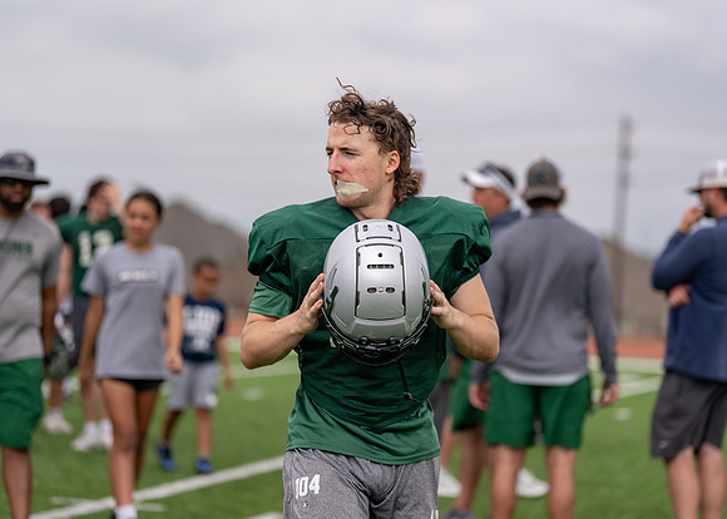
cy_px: 260
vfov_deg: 11.2
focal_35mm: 128
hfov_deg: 15.6
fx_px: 2648
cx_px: 364
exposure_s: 1/2500
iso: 160
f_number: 2.8
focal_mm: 122
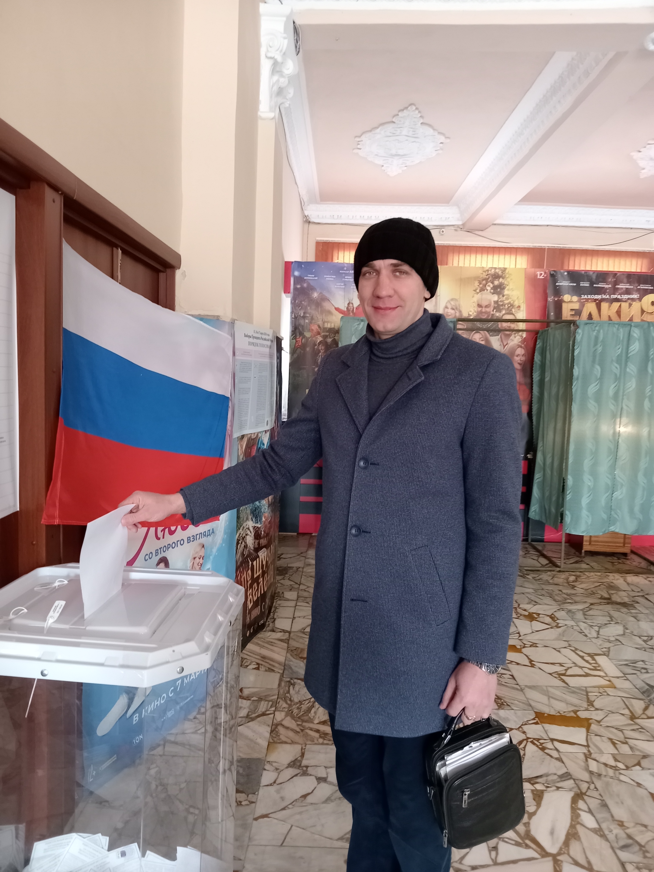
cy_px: 436
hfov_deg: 54.9
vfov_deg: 69.4
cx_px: 327
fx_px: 630
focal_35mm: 25
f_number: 1.8
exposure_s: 1/25
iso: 848
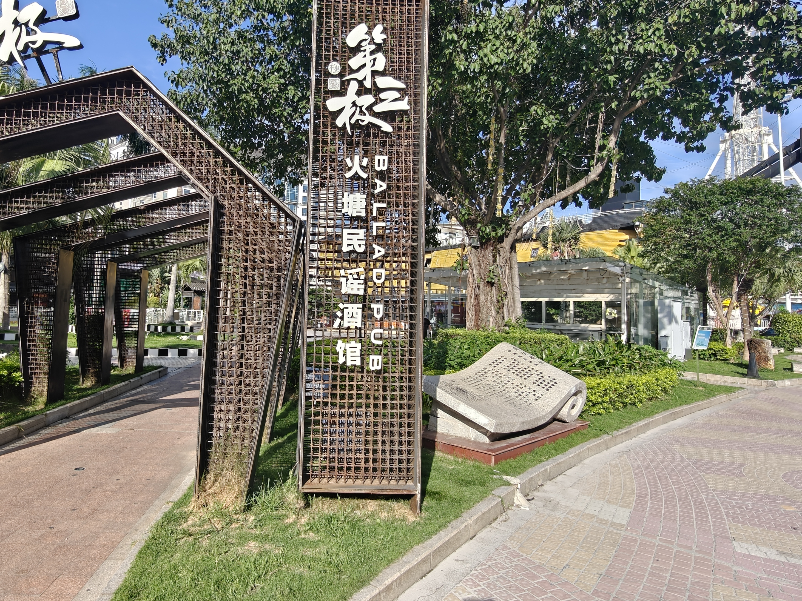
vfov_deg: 63.4
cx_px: 320
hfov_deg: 78.1
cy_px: 280
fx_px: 486
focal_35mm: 21
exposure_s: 1/204
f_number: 2
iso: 50
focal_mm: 2.3
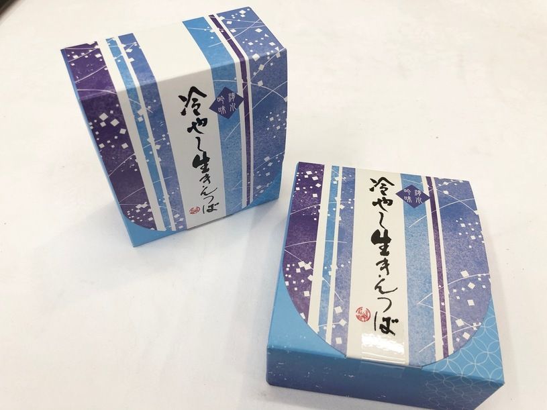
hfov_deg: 63.5
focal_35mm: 28
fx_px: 442
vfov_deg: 49.7
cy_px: 205
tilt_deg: -50.2
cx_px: 274
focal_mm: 4
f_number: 1.8
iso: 20
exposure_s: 1/40
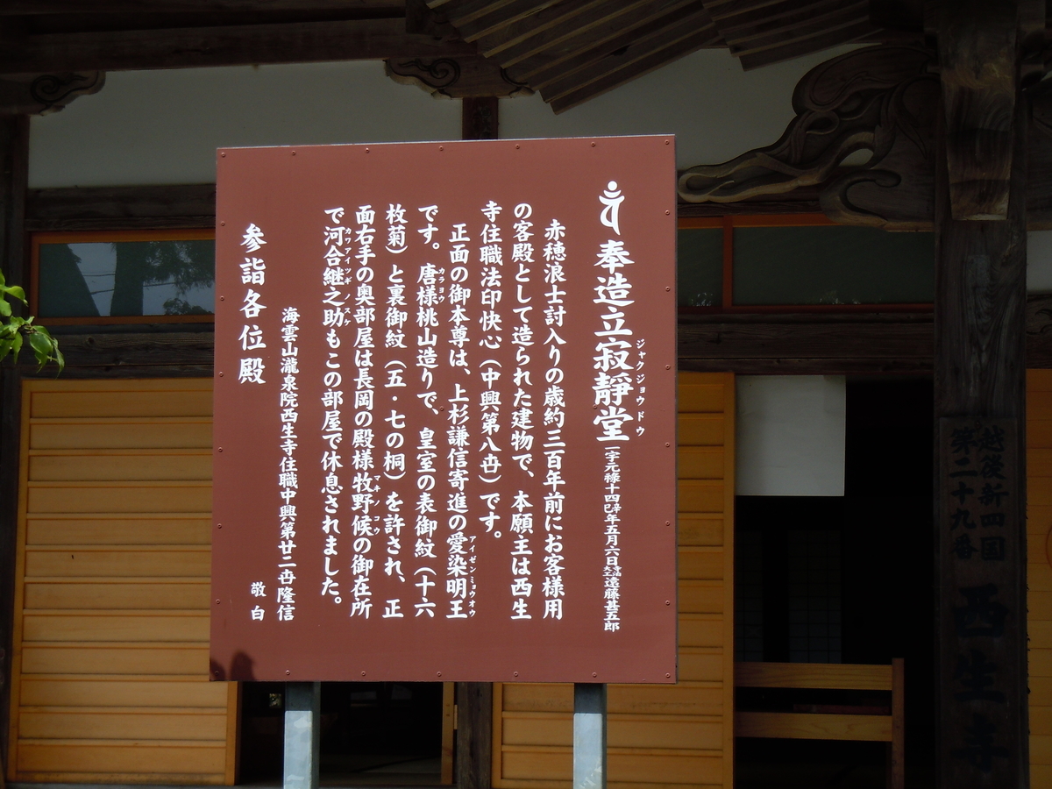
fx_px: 2340
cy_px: 394
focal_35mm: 77
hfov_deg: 25.3
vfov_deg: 19.1
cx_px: 526
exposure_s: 1/640
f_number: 4.3
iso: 100
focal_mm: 13.9
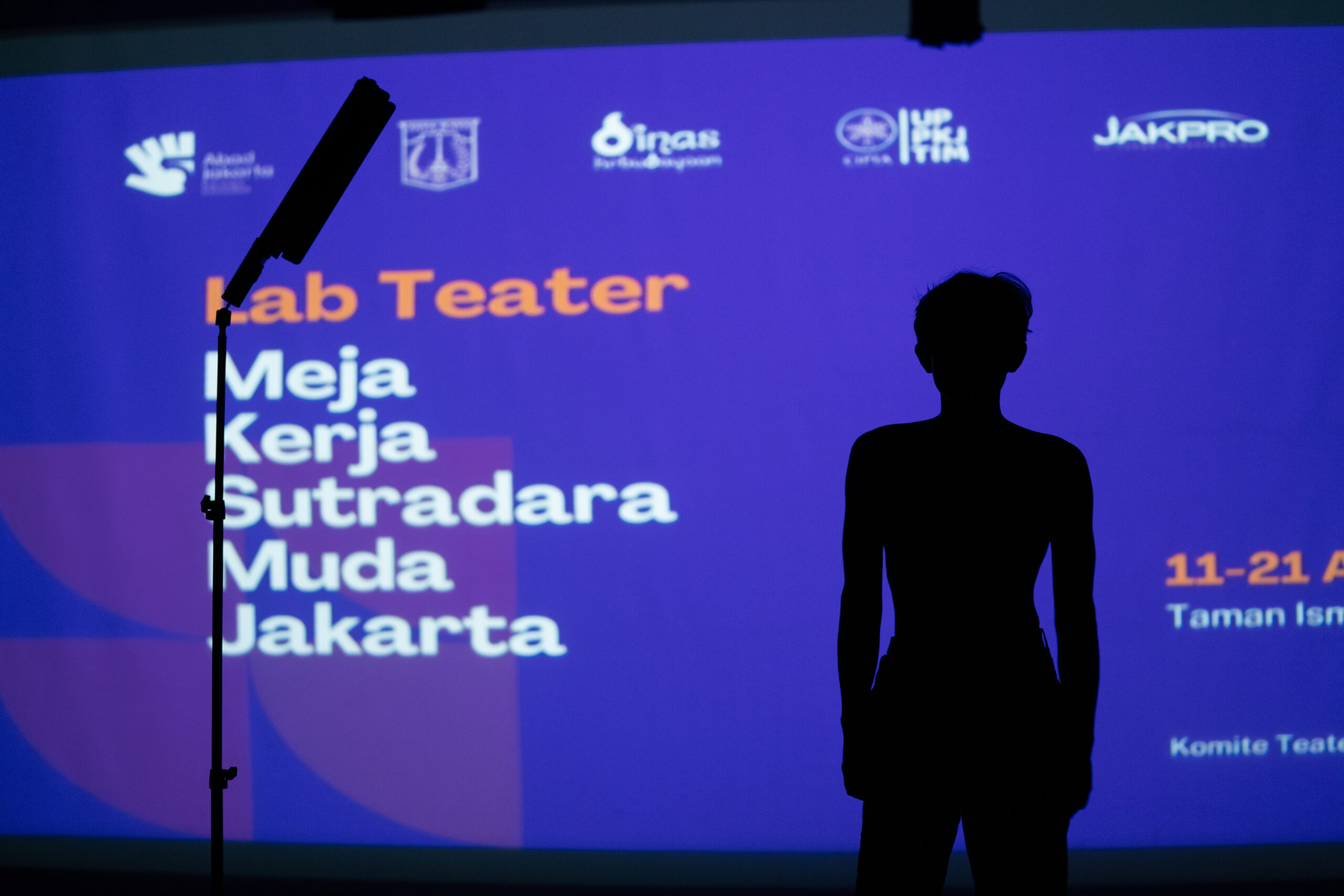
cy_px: 448
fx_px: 2614
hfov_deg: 28.8
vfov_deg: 19.5
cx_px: 672
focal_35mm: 70
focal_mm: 70
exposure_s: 1/40
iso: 1600
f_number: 2.8
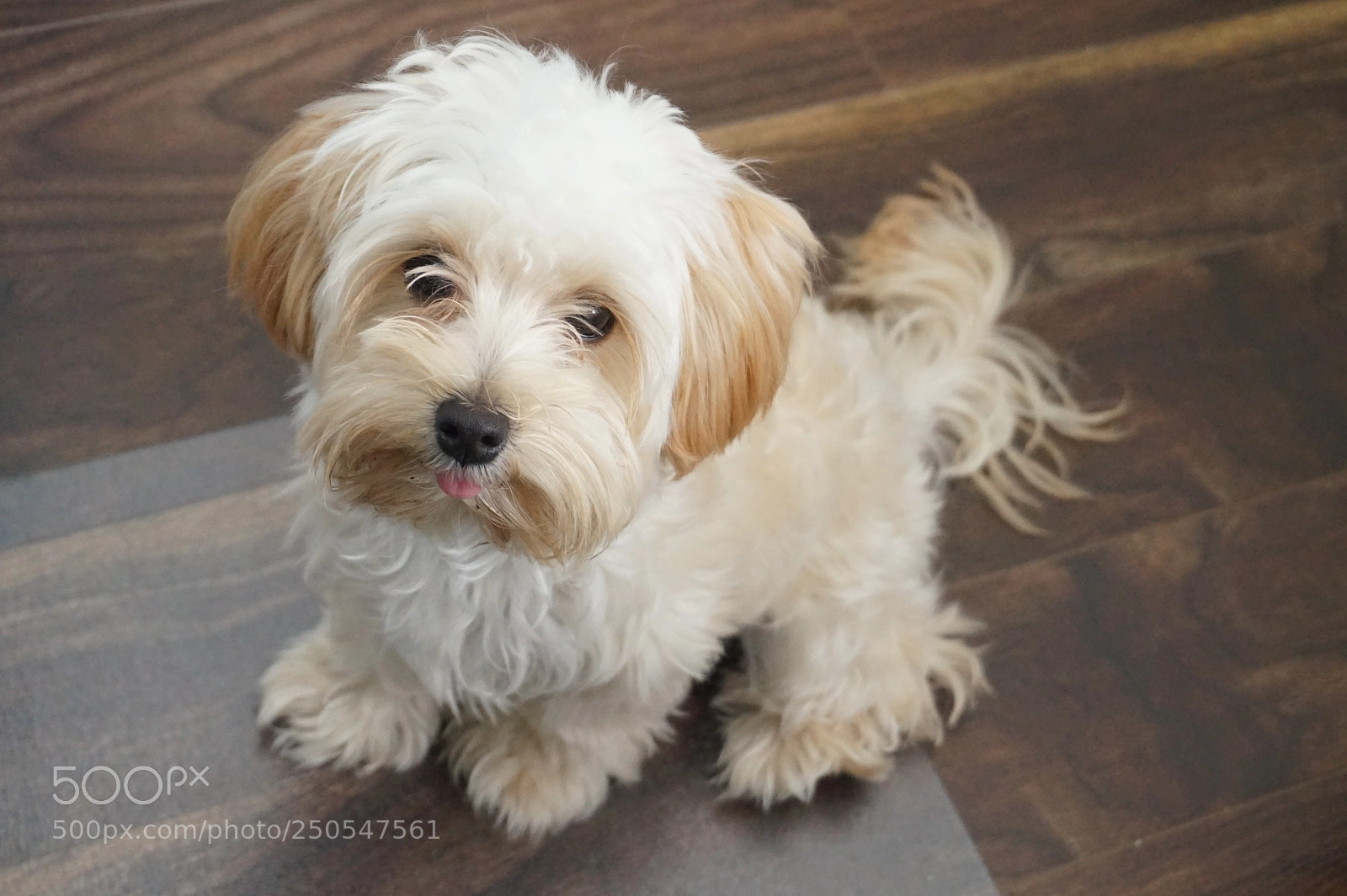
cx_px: 674
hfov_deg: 31.9
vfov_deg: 21.5
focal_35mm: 63
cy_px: 448
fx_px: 2356
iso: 3200
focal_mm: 42
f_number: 5.6
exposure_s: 1/125
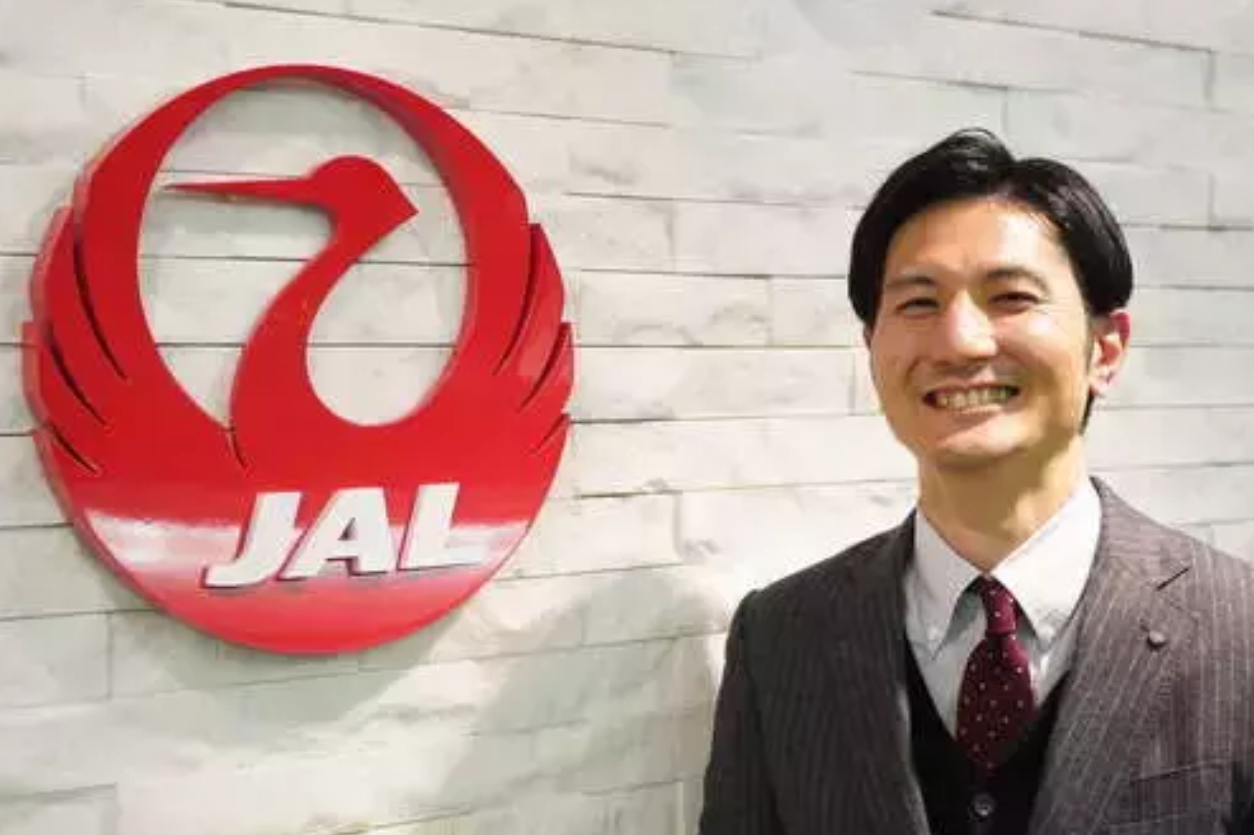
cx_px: 632
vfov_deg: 26.5
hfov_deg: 38.9
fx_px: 1776
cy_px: 457
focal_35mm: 51
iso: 4000
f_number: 4.5
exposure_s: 1/50
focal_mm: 42
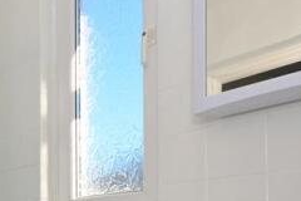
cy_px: 248
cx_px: 8
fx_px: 343
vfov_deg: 28.0
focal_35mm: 41
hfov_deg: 41.8
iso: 400
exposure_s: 1/200
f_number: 11
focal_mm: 10
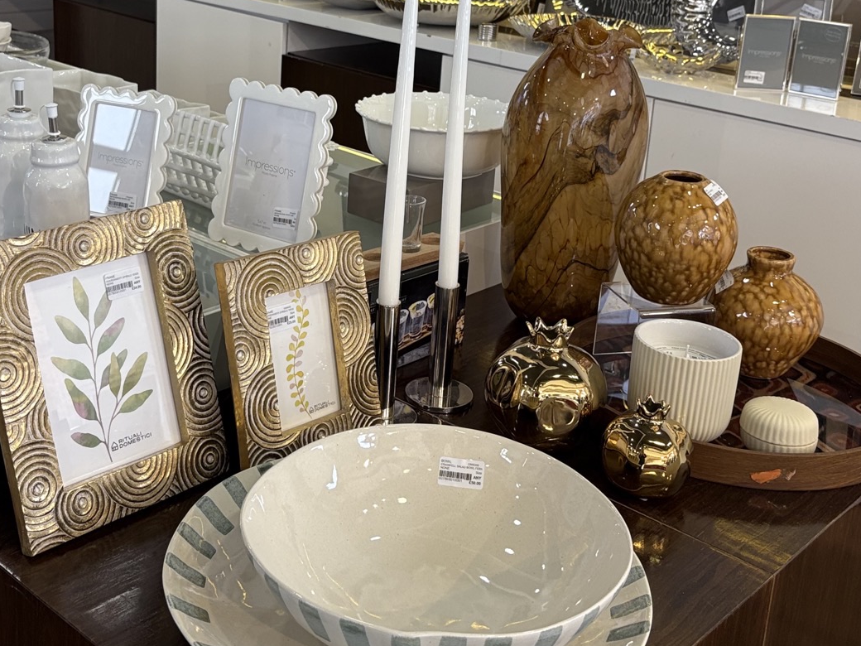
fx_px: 1194
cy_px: 164
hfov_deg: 39.5
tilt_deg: -15.5
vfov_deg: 29.8
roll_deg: -2.7
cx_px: 349
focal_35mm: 48
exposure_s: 1/100
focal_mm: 5.96
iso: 125
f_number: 1.6
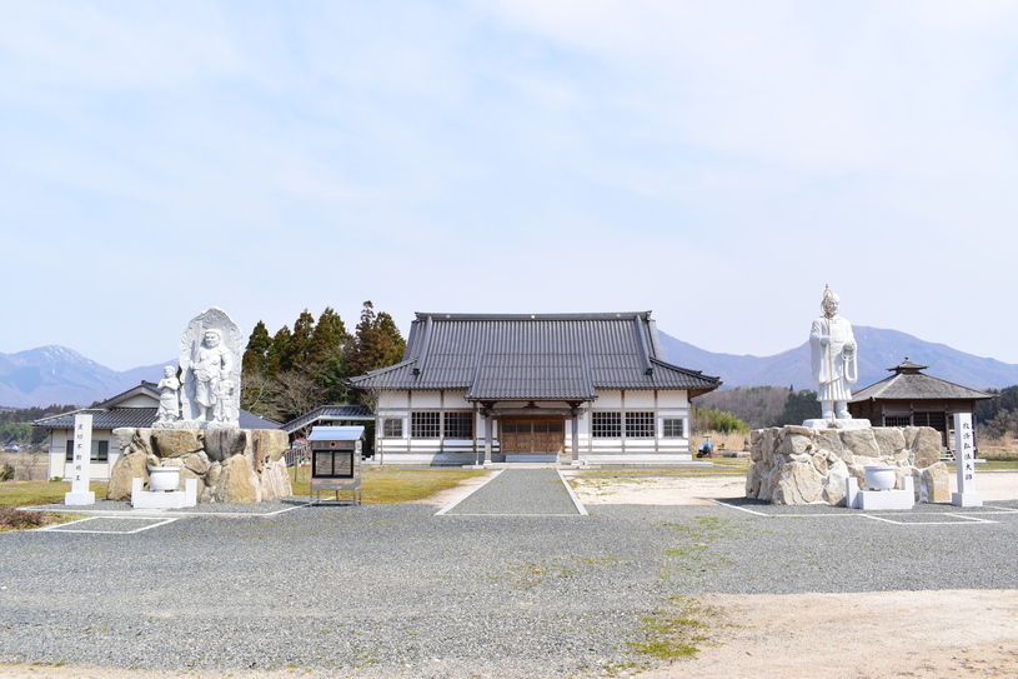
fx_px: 848
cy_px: 340
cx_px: 509
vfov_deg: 43.6
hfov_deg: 61.9
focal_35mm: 30
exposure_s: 1/320
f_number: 9
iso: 125
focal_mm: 20
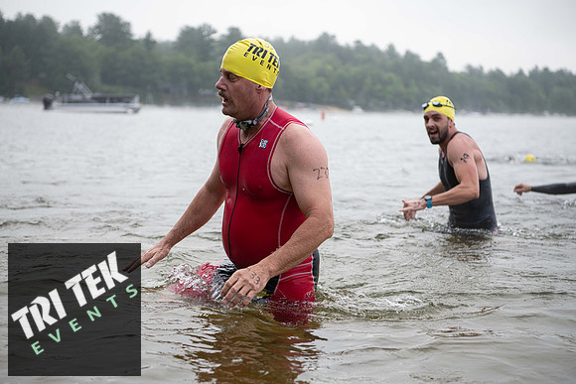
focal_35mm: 70
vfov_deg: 19.5
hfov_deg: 28.8
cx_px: 288
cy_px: 192
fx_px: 1120
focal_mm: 70
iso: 500
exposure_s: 1/640
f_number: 4
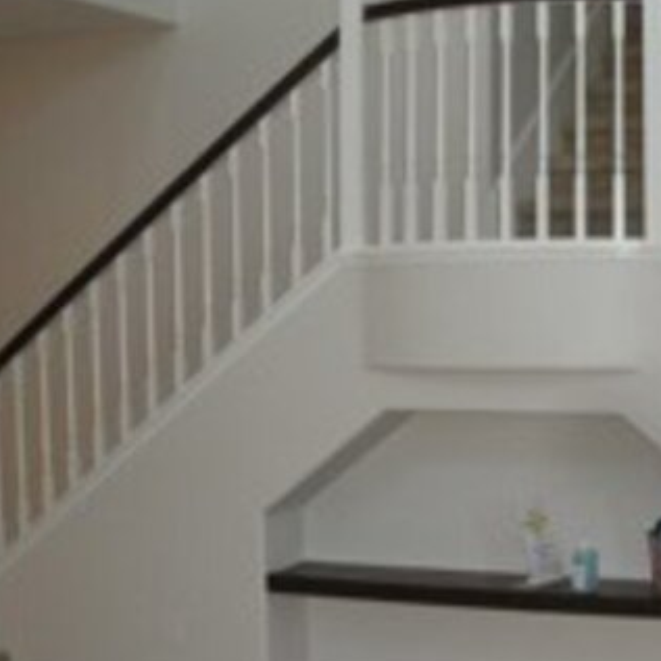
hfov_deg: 22.2
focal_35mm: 75
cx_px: 665
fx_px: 1620
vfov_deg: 23.0
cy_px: 423
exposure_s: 1/30
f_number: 3.5
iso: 300
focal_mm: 6.3
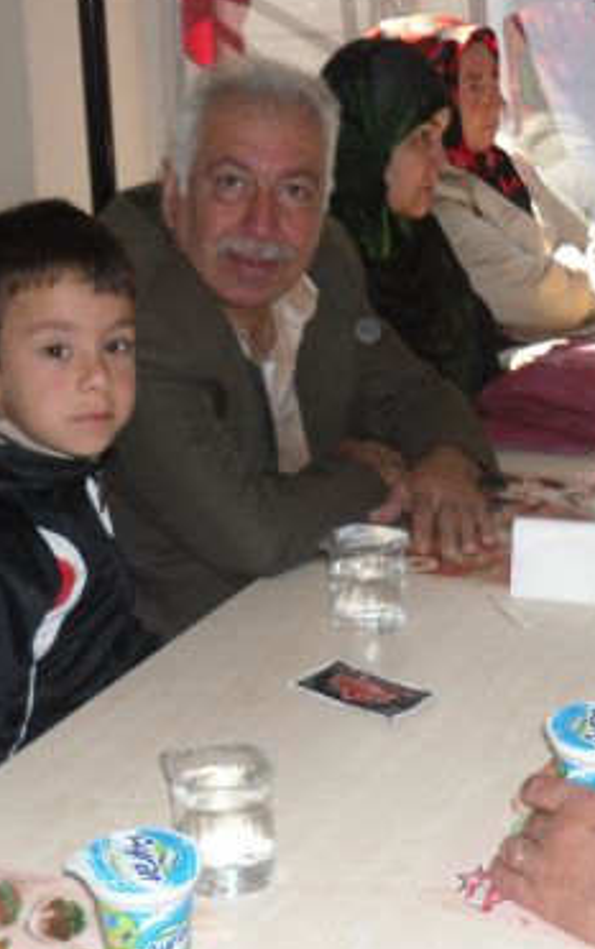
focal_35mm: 62
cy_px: 554
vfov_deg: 32.9
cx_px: 217
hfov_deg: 20.9
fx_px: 1606
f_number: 2.8
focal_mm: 6
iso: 80
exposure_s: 1/45
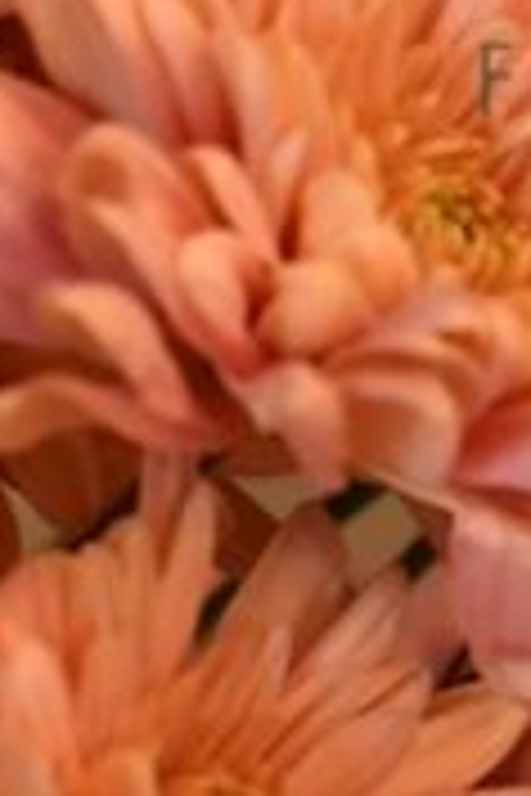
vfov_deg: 7.1
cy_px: 621
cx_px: -7
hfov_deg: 4.7
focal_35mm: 290
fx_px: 6416
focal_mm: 50
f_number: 4
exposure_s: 1/80
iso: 5000
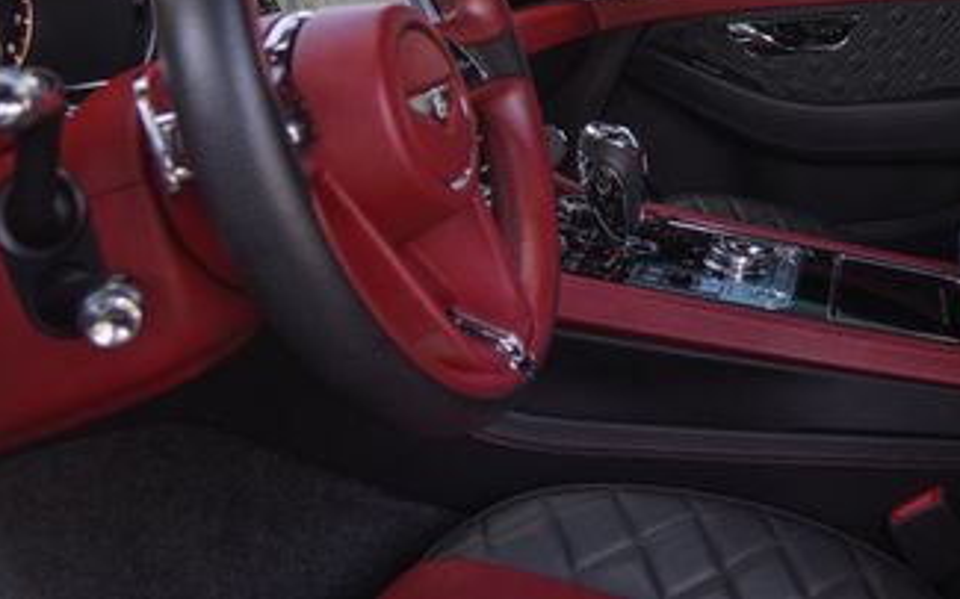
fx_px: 1282
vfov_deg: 24.8
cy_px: -27
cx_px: 939
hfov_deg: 37.2
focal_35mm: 49
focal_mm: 24
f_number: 5
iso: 640
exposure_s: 1/100
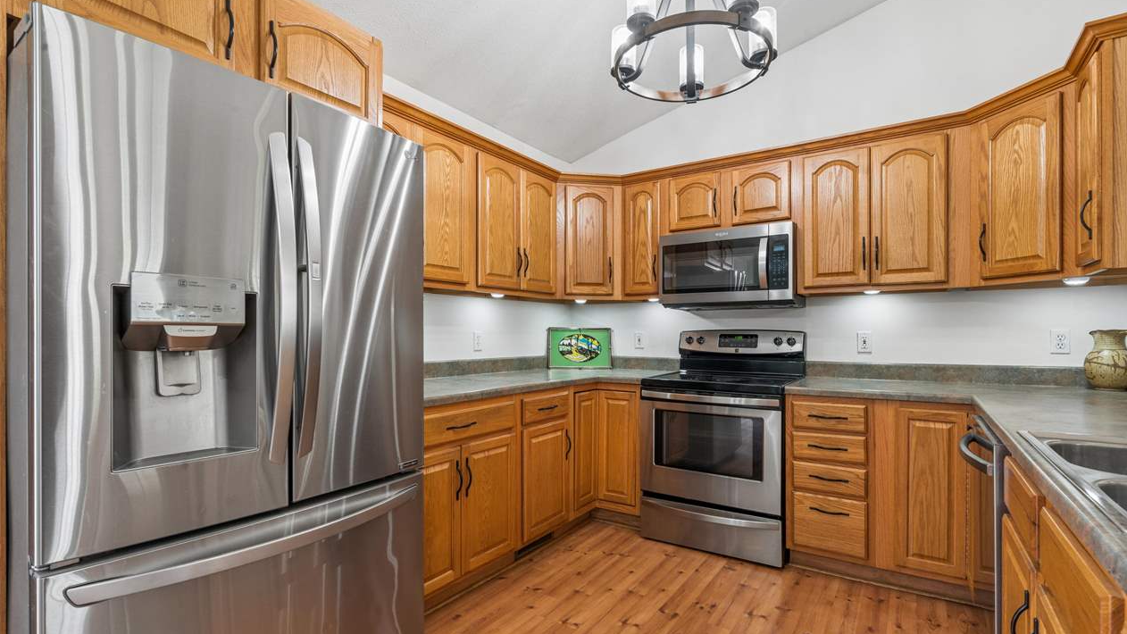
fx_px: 508
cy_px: 332
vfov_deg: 63.9
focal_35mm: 17
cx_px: 571
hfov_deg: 95.9
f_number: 11
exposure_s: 1/3.33
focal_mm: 16
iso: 400
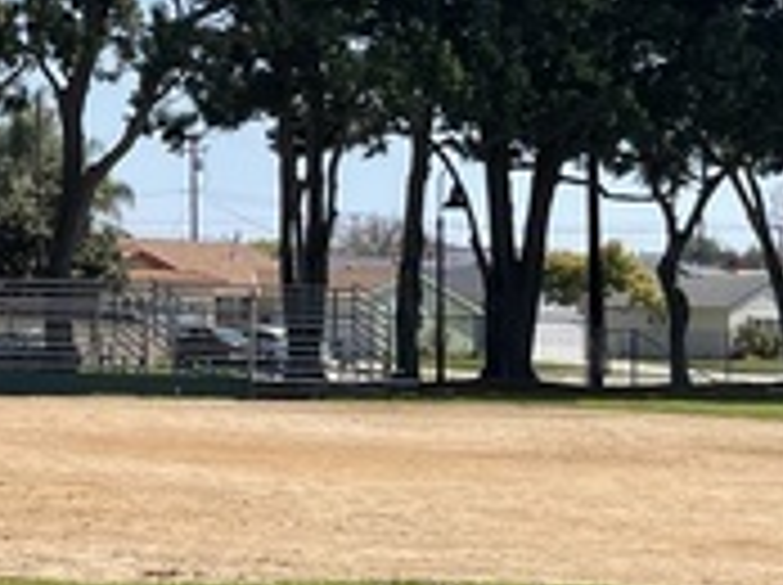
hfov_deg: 18.3
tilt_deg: +2.5
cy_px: 180
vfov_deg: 15.3
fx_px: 2168
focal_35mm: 96
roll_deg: -1.1
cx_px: -371
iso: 32
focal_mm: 5.1
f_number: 1.6
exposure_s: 1/2545
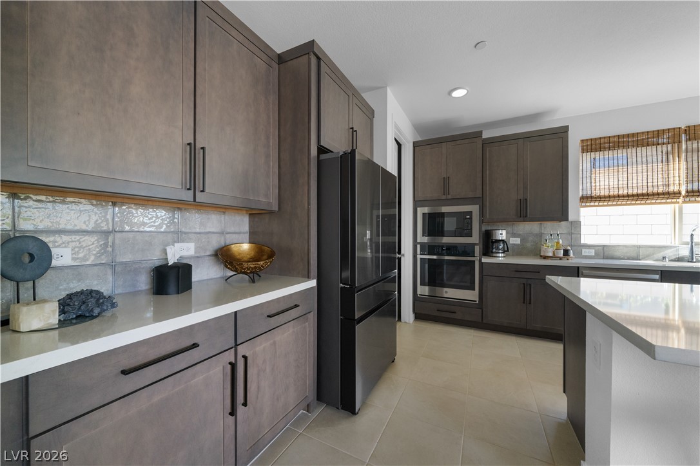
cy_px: 233
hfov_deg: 108.3
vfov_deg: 85.4
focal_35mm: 13
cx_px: 350
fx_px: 253
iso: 3200
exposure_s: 1/13
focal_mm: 13
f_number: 8
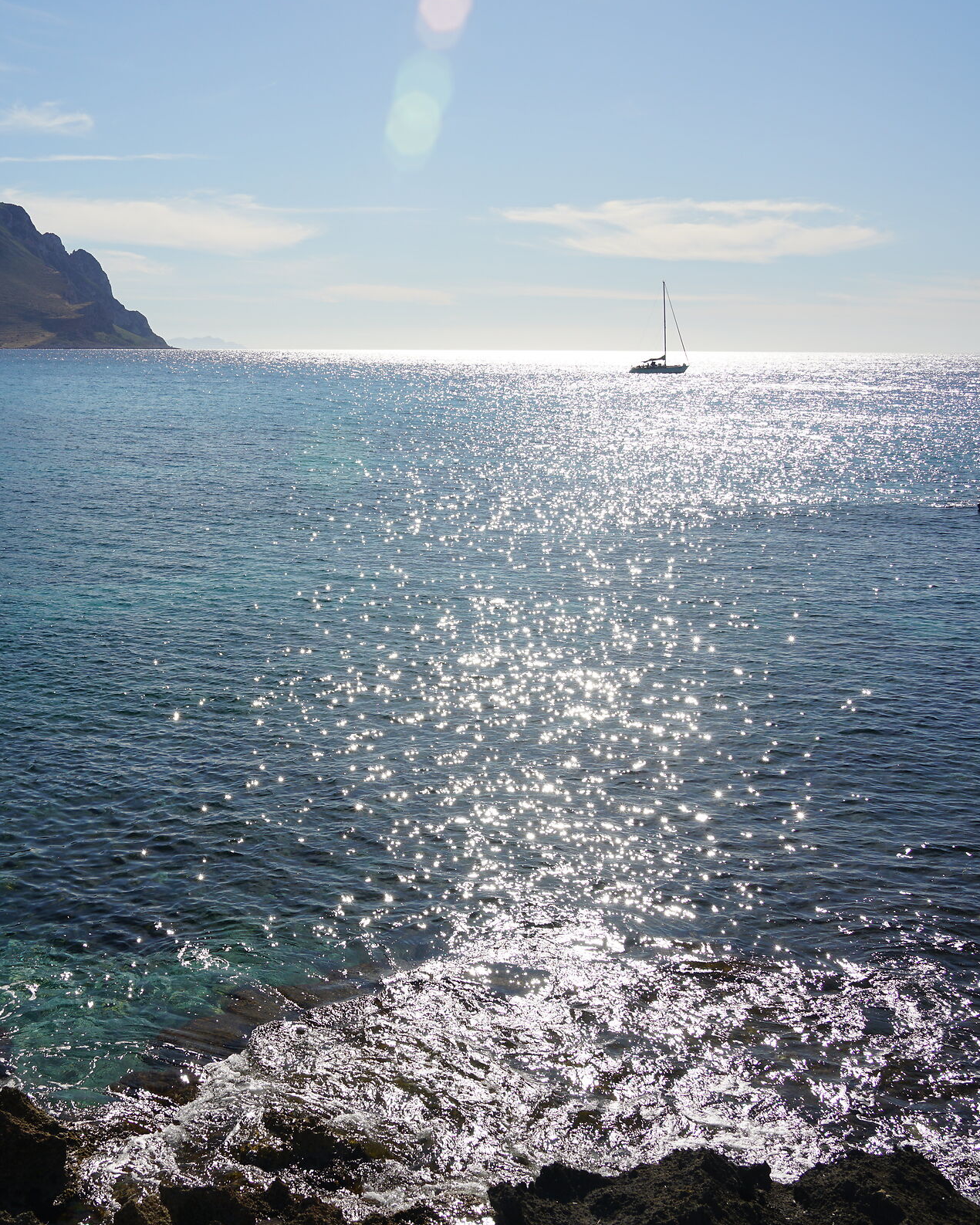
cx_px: 283
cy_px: 616
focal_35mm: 44
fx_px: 1595
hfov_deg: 33.7
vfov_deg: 42.0
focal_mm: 31
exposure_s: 1/320
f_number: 10
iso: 100
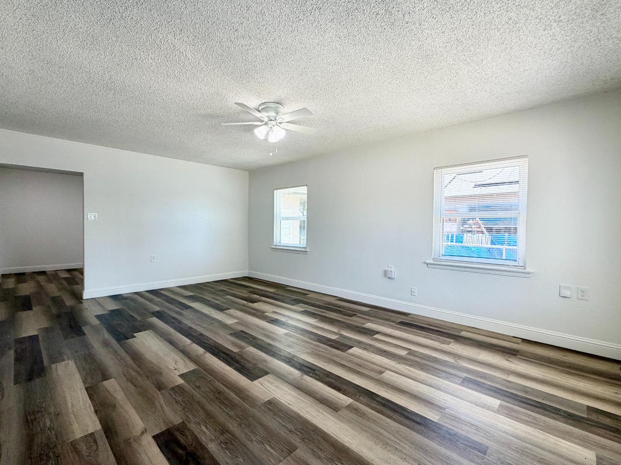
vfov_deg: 85.6
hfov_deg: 102.1
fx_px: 251
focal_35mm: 14
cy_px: 232
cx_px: 310
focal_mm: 2.22
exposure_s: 1/120
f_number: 2.2
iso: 125
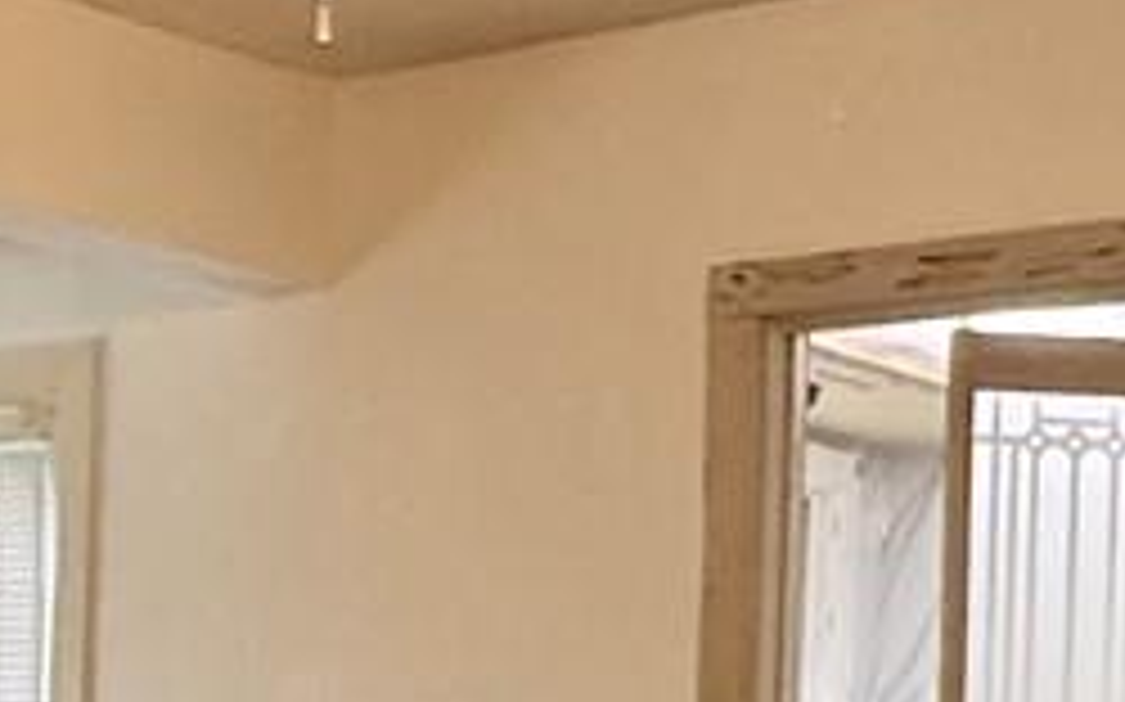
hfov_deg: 20.2
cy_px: 783
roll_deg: -3.0
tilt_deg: +0.9
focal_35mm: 95
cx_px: -306
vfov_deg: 13.5
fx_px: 2911
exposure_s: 1/60
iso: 400
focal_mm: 2.22
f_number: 2.2
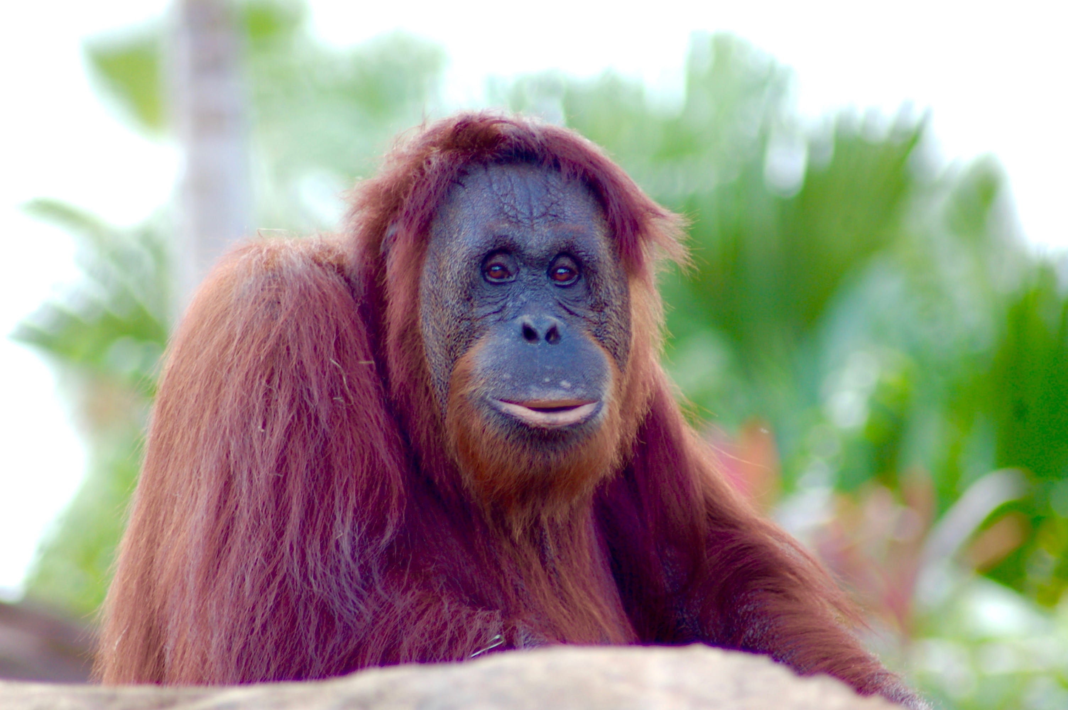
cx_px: 534
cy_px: 355
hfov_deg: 4.6
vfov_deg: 3.0
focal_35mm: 450
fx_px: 13338
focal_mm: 300
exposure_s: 1/125
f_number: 6
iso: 400
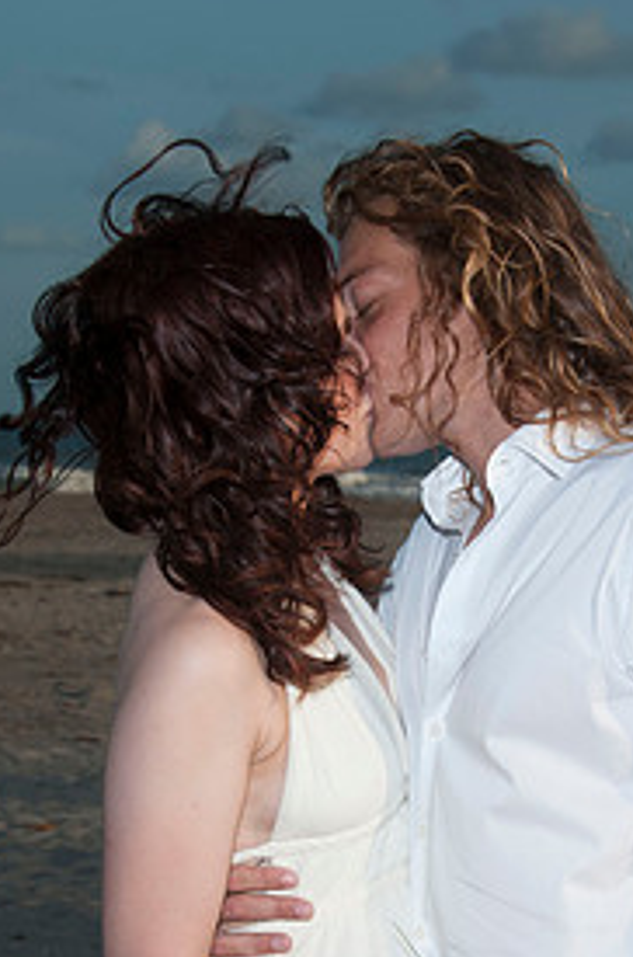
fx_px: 3128
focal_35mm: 118
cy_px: 773
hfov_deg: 11.5
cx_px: 416
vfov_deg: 17.2
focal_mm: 48
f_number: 10
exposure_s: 1/250
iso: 100
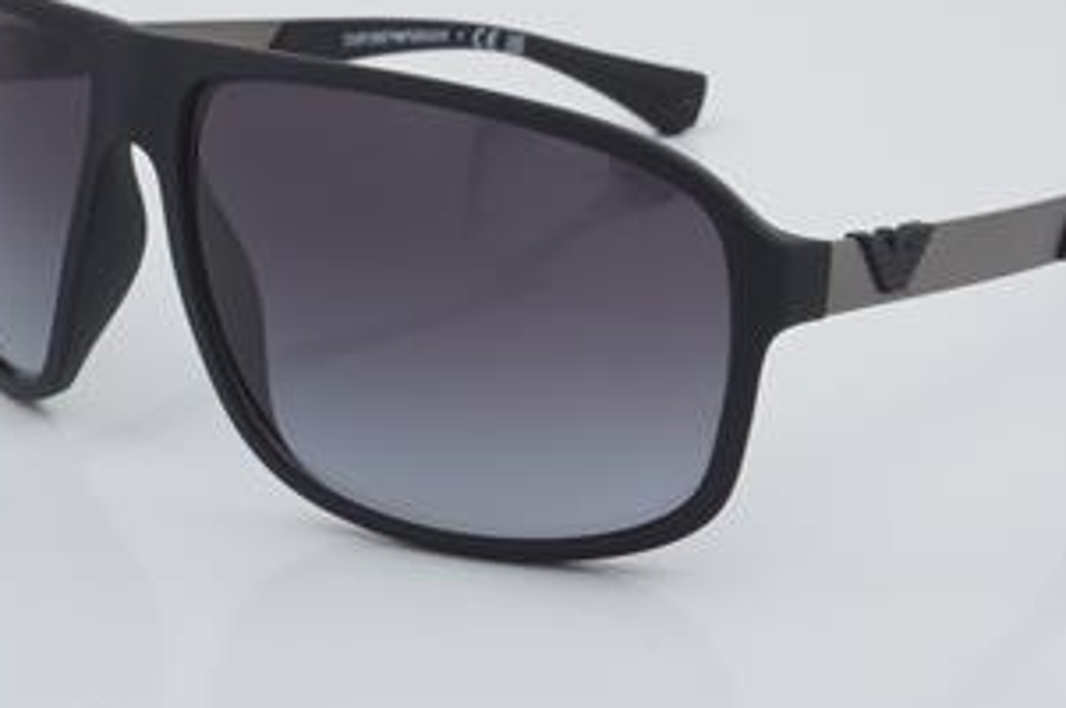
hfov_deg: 22.7
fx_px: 2652
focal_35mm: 90
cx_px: 552
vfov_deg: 15.2
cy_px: 258
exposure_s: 1/4
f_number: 32
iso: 100
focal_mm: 45
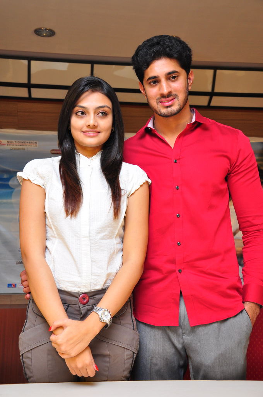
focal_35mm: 48
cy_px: 198
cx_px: 132
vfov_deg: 41.2
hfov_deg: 28.0
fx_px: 527
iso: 500
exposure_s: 1/125
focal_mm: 32
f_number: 6.3
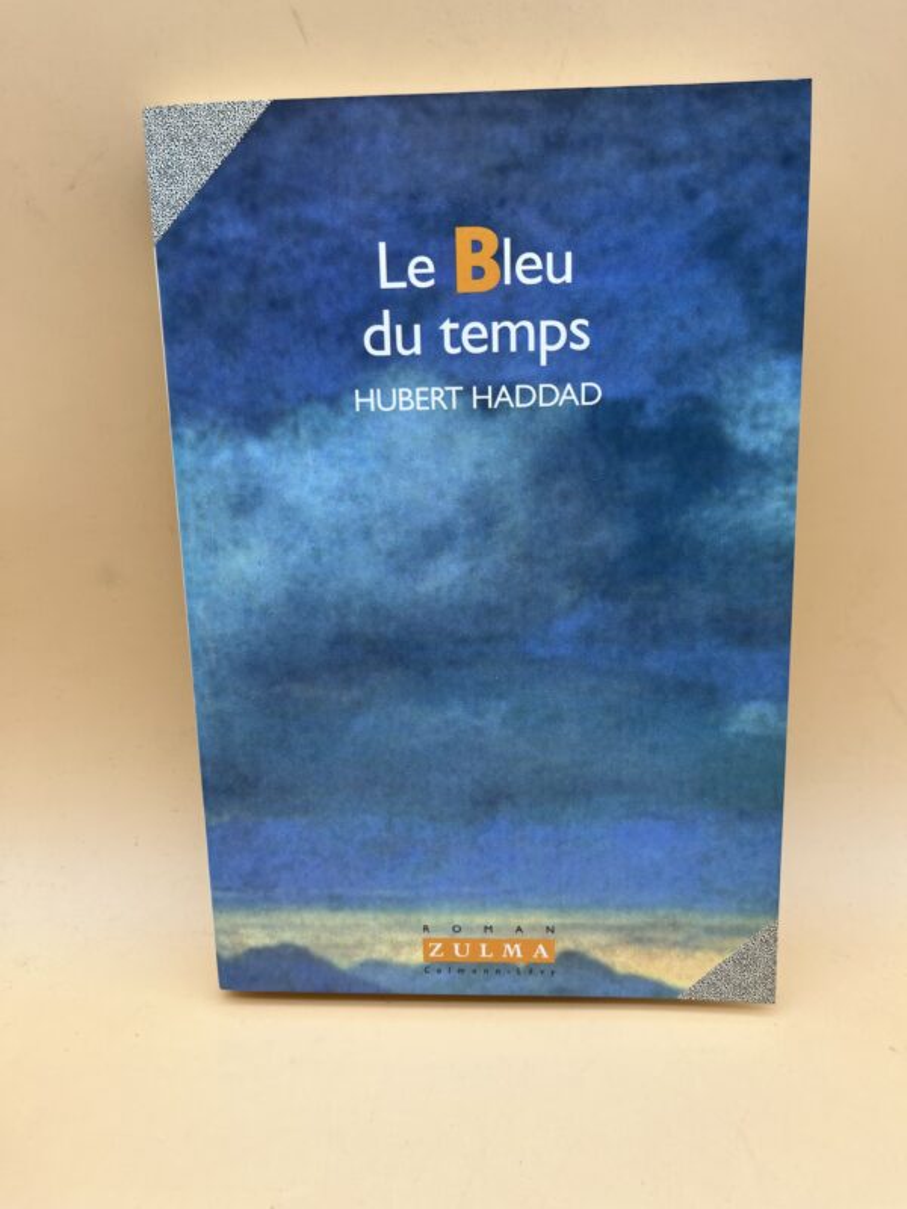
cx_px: 454
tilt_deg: -23.7
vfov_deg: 67.3
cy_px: 604
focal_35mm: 26
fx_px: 908
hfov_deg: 53.1
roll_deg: -0.5
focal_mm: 5.1
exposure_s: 1/207
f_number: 1.6
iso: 40
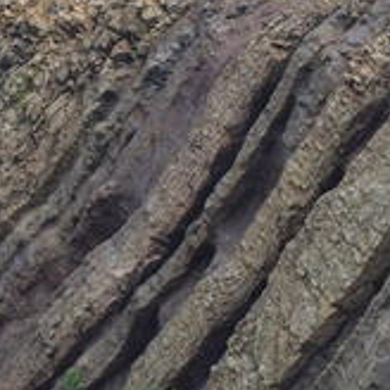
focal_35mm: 224
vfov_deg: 7.7
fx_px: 2855
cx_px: 131
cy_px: -171
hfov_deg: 7.8
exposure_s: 1/250
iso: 100
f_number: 8
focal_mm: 30
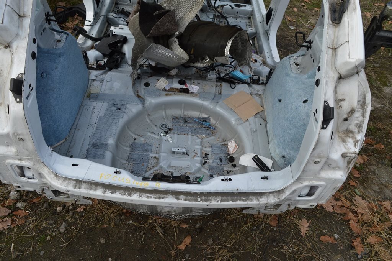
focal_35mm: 27
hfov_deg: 67.4
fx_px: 294
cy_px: 130
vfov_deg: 47.9
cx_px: 196
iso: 100
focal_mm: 18
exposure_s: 1/160
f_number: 6.3
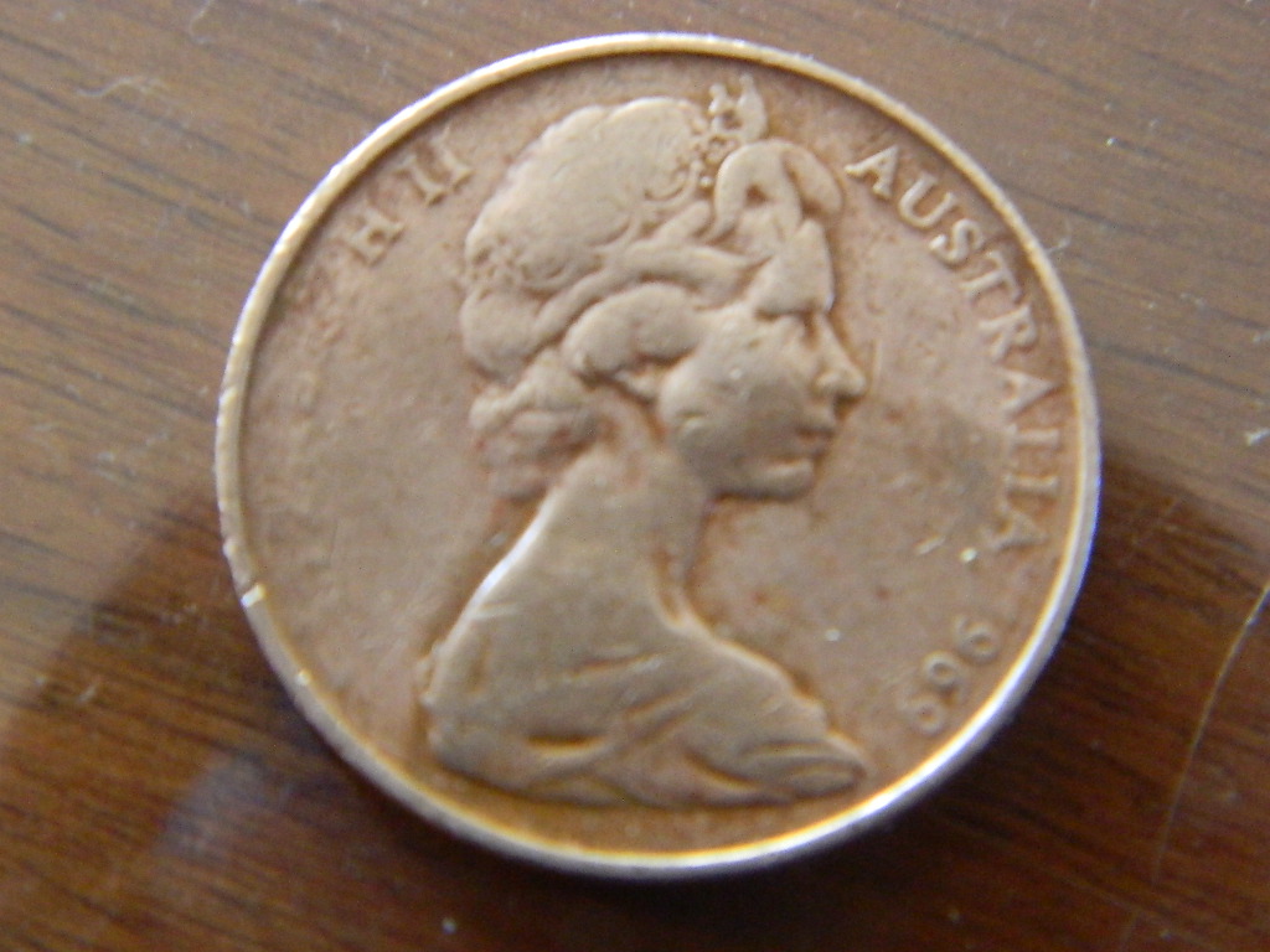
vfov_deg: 14.4
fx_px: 3779
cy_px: 476
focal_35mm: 103
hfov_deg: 19.1
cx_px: 635
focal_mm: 18.6
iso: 800
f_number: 4.5
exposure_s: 1/5
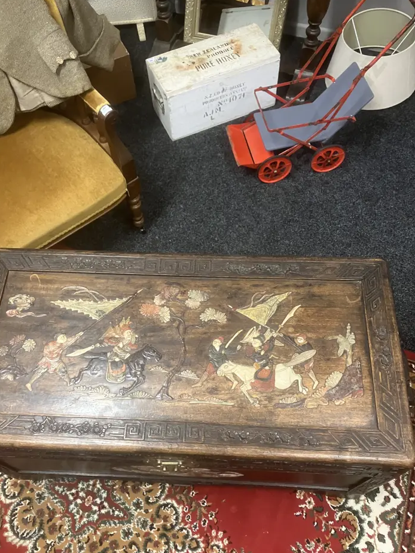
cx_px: 195
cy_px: 303
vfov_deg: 58.2
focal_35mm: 31
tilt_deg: -59.7
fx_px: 495
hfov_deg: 45.4
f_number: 1.8
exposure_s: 1/52
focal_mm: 3.99
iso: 320
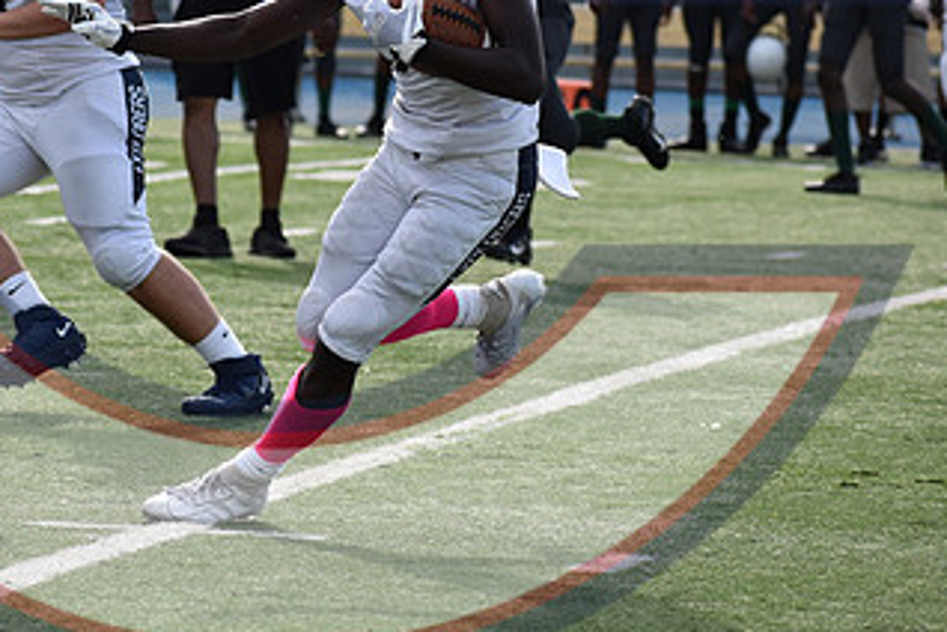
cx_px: 259
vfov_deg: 3.7
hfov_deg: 5.6
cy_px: 124
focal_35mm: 370
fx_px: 9730
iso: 400
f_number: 5
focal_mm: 135
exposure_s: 1/1250
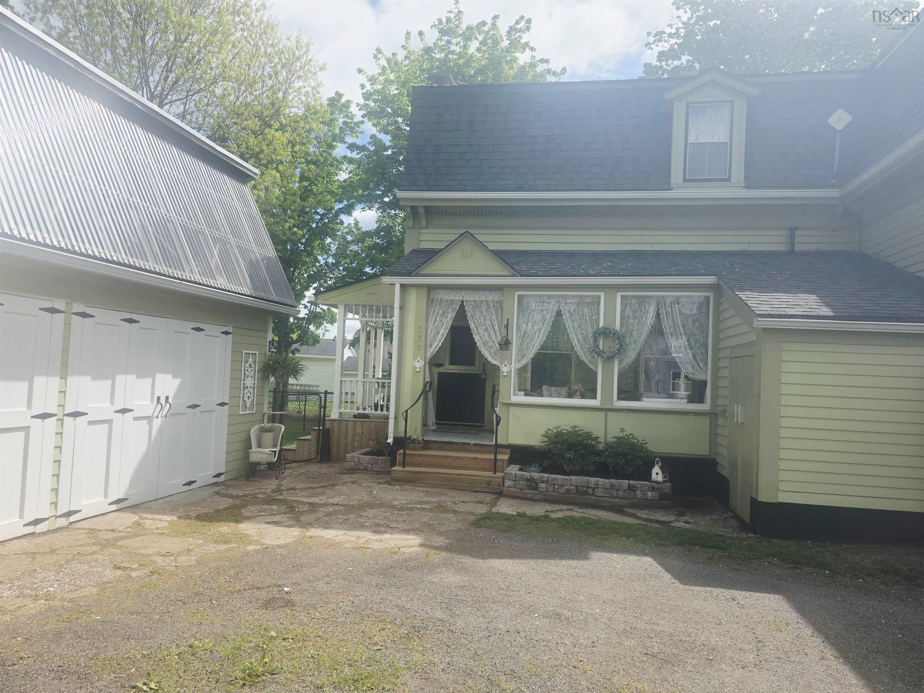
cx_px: 462
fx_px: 614
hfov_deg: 73.9
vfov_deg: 58.9
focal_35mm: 23
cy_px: 346
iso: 64
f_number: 1.7
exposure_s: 1/10000
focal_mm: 6.3
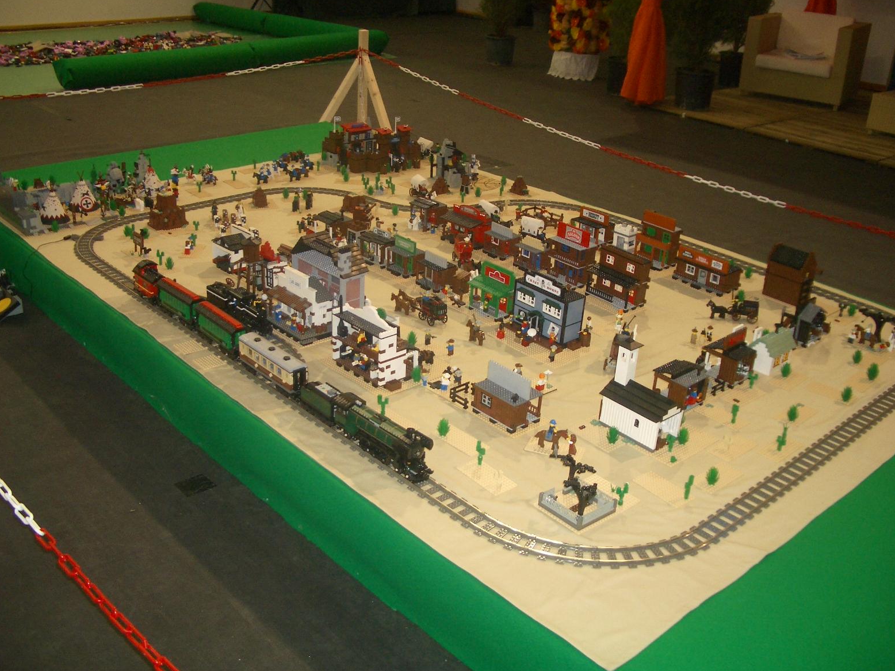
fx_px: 931
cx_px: 457
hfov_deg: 51.4
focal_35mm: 36
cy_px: 339
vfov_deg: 39.7
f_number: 2.6
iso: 100
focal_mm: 5.8
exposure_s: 1/60
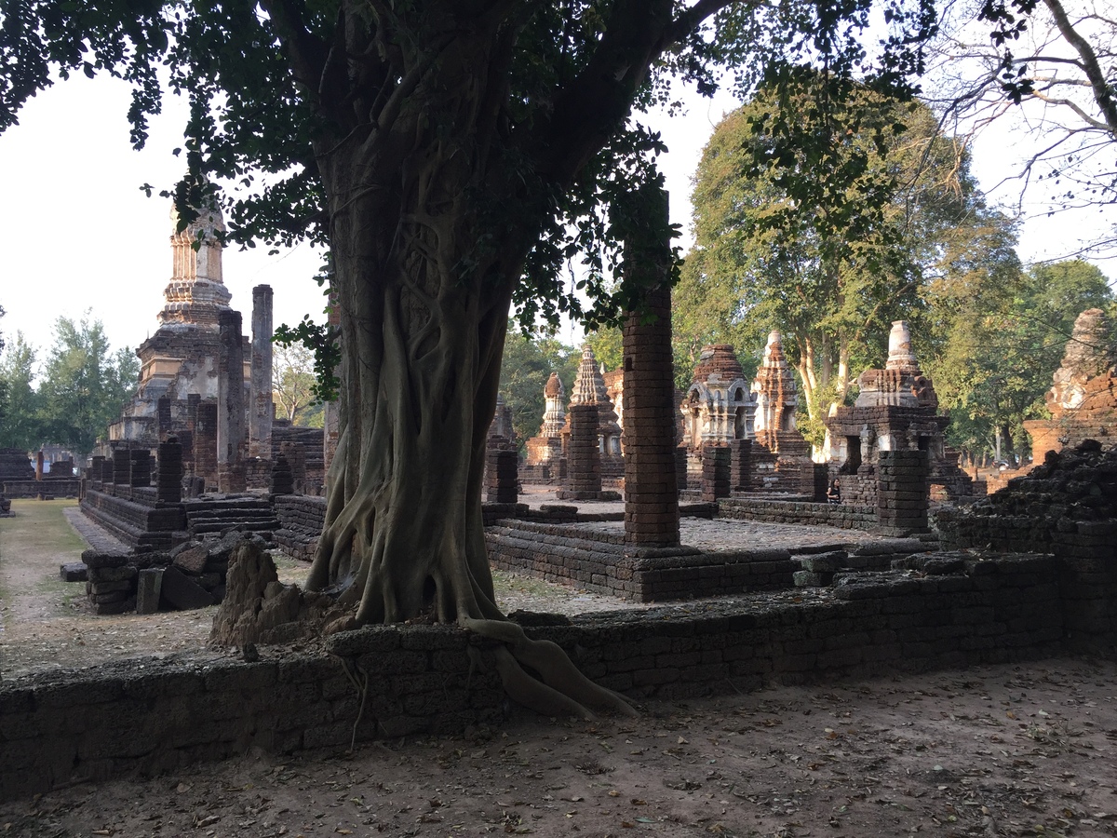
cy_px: 419
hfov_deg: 61.7
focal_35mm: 29
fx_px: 936
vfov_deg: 48.2
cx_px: 558
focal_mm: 4.15
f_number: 2.2
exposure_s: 1/226
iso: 32
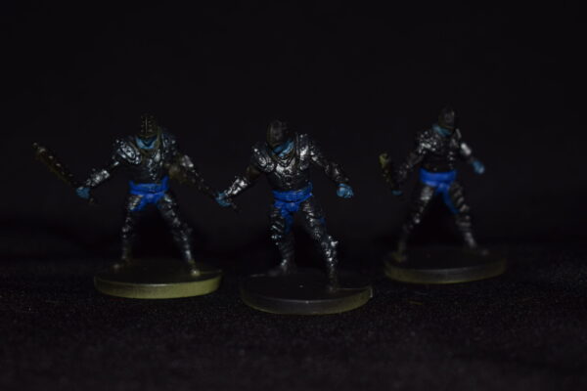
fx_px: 1174
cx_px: 294
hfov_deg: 28.1
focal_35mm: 72
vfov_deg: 18.9
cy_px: 196
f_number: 5.3
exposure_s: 1/30
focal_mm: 48
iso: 200
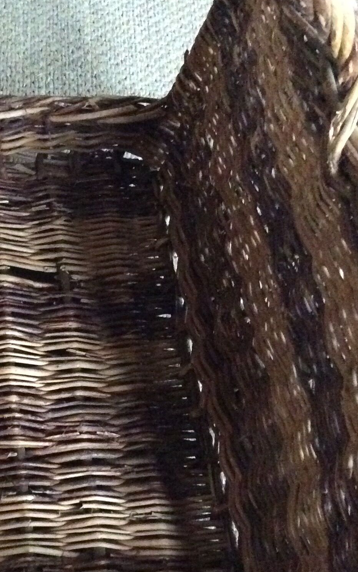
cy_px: 361
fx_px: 921
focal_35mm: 59
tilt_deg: -59.9
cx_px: 12
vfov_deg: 34.3
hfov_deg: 21.3
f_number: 2.4
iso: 800
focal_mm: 3.3
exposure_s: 1/17
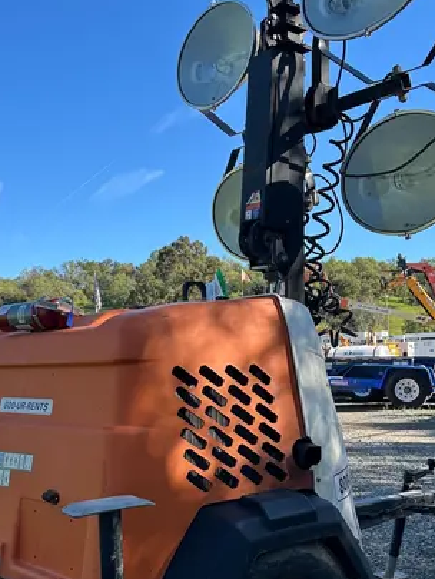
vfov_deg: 40.0
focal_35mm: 47
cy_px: 375
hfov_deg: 30.7
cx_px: 159
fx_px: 787
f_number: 1.5
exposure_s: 1/1838
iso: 50
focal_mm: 5.7
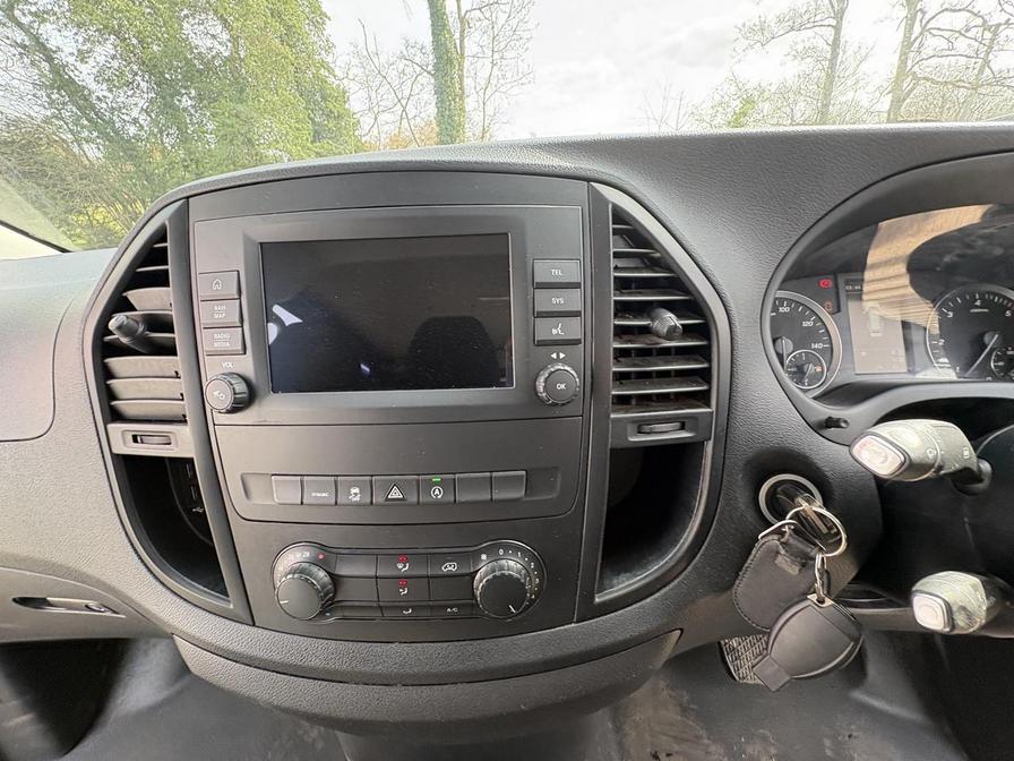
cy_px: 380
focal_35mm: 14
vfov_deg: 85.7
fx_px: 410
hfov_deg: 102.1
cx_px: 507
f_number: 2.2
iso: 160
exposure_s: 1/99
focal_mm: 2.22
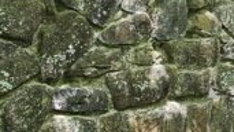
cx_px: 300
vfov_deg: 14.1
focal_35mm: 85
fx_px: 527
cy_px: 11
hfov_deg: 22.5
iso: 64
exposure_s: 1/120
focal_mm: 2.2
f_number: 2.2
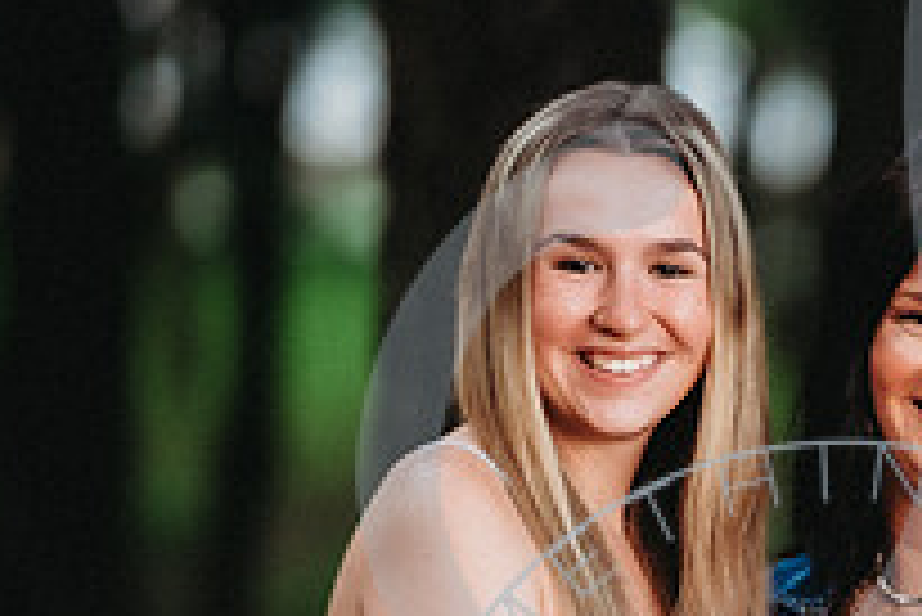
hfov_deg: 3.6
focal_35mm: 566
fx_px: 14506
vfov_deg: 2.4
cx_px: 1070
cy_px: 524
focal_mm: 200
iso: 400
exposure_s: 1/160
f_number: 2.8
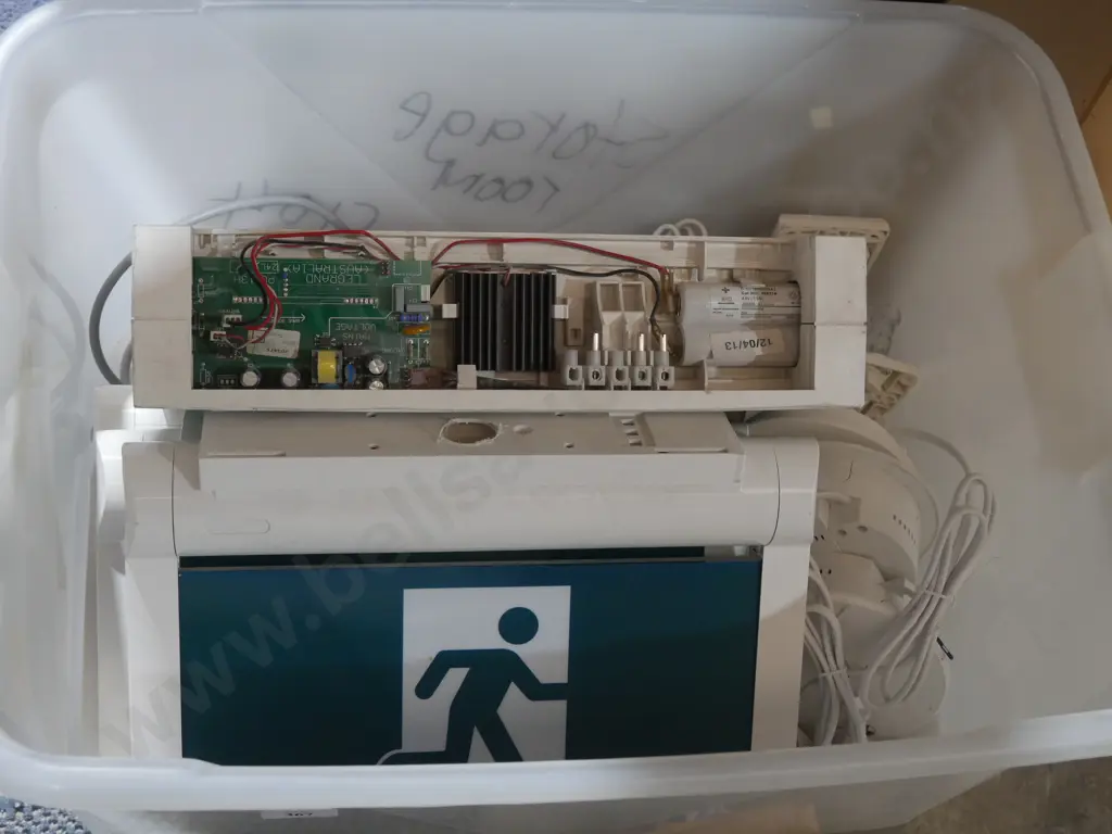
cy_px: 417
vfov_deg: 29.1
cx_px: 556
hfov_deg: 38.2
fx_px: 1606
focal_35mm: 50
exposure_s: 1/60
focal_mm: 25
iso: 1250
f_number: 5.3
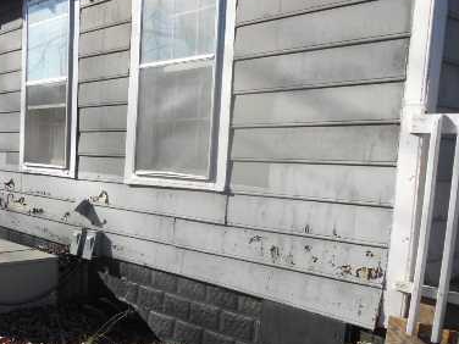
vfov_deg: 31.2
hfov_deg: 40.6
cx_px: 146
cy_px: 234
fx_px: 610
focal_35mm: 46
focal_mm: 4.9
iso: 80
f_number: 3.2
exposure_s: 1/640
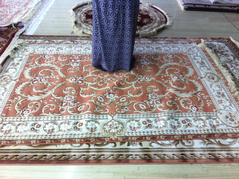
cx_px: 120
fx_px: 241
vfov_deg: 40.6
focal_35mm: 35
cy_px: 90
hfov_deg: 52.7
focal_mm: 3.85
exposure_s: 1/15
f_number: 2.8
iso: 200
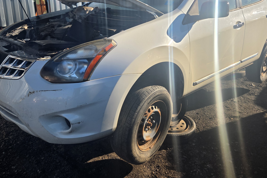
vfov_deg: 40.6
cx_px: 135
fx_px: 237
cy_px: 59
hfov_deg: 58.7
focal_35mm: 32
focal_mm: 5.4
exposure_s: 1/6215
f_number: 1.8
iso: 80
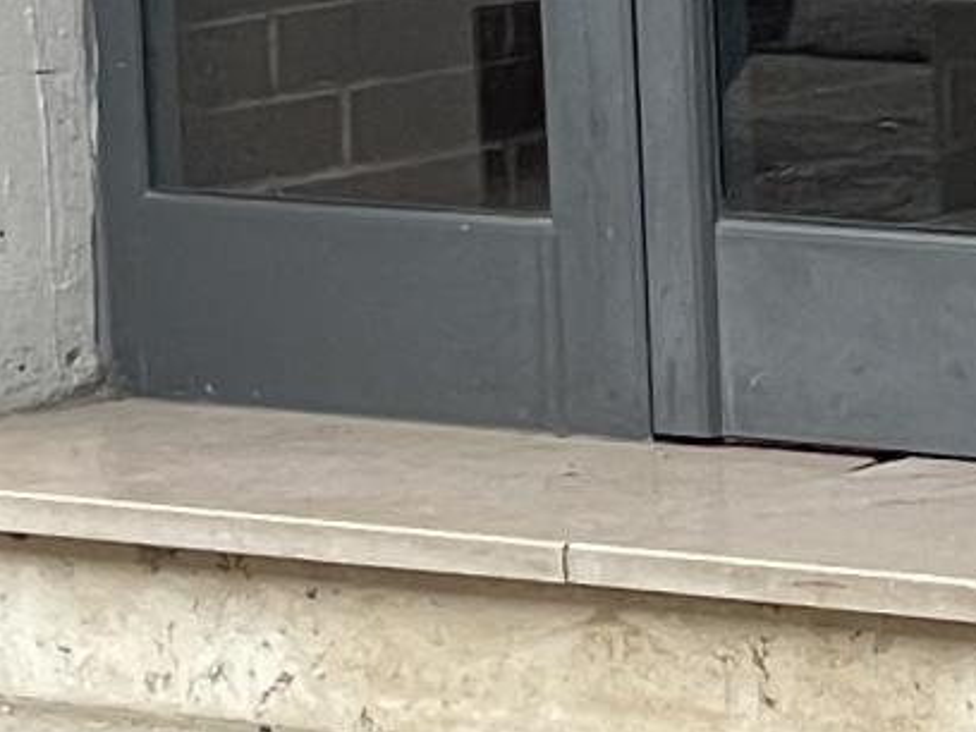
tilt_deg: -3.4
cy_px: -734
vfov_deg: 3.8
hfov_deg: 5.0
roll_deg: +0.3
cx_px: 1529
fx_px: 11052
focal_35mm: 392
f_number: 2
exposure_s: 1/190
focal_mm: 6
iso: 25
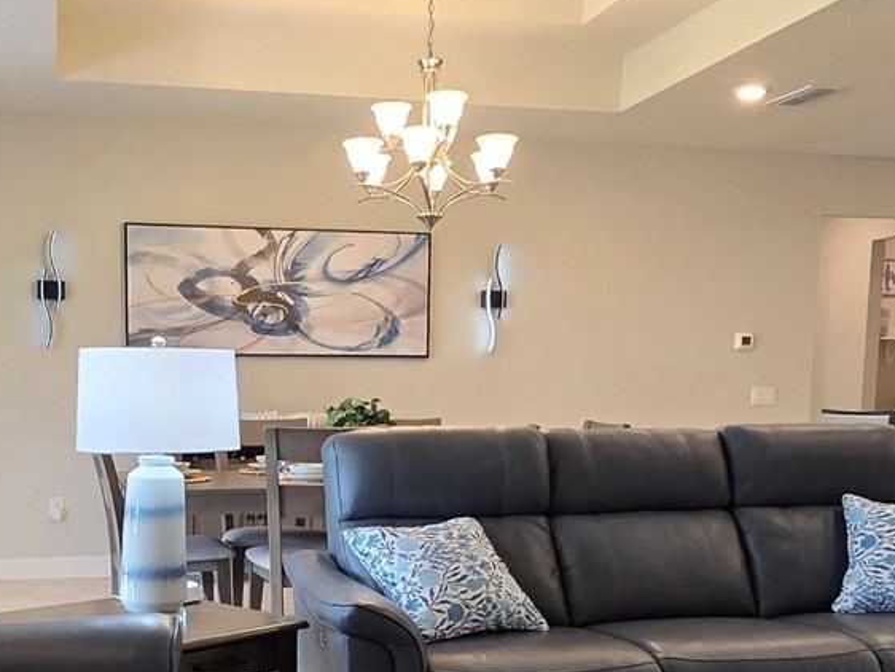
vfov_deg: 34.2
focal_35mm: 37
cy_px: 715
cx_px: 358
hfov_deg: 49.8
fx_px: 957
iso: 125
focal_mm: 2.2
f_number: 2.2
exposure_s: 1/60.2
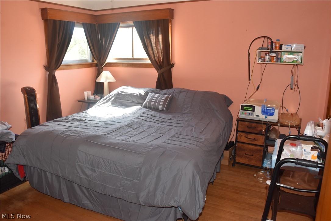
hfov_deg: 67.4
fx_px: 248
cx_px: 166
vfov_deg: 47.9
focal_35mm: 27
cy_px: 110
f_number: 5.6
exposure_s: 1/125
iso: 800
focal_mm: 18
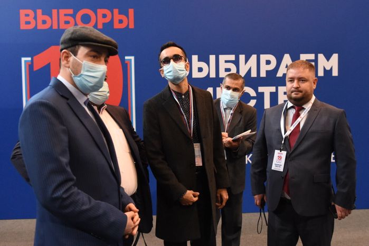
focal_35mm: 32
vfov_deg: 41.1
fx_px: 328
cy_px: 123
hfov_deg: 58.7
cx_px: 184
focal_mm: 32
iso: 12800
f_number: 4
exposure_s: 1/800
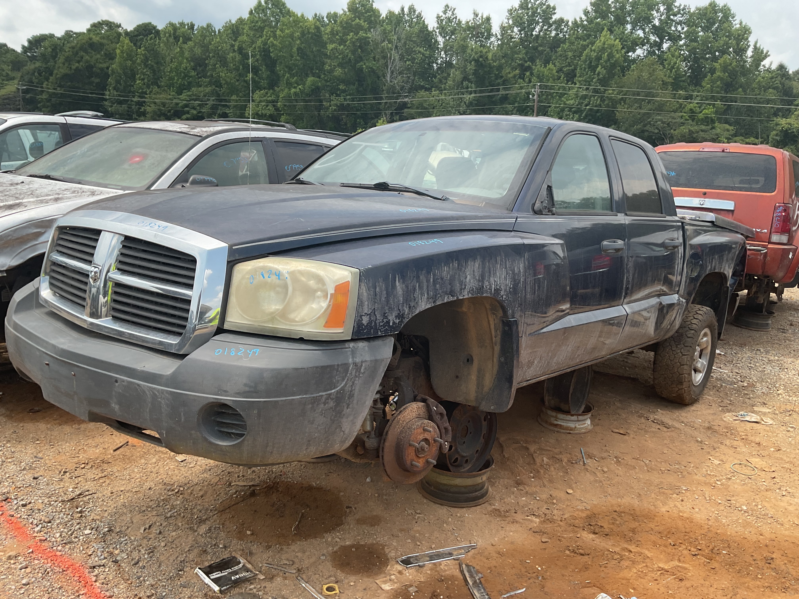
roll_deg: -3.0
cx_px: 400
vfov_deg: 48.2
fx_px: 669
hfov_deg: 61.7
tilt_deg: -9.0
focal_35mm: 29
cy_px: 300
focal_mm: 3
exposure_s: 1/842
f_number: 1.8
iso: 16
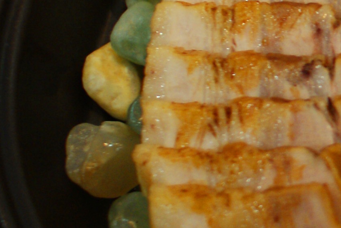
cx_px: 724
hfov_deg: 9.8
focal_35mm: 193
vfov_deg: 7.1
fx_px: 1830
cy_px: -26
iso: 320
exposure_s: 1/50
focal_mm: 28
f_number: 2.8
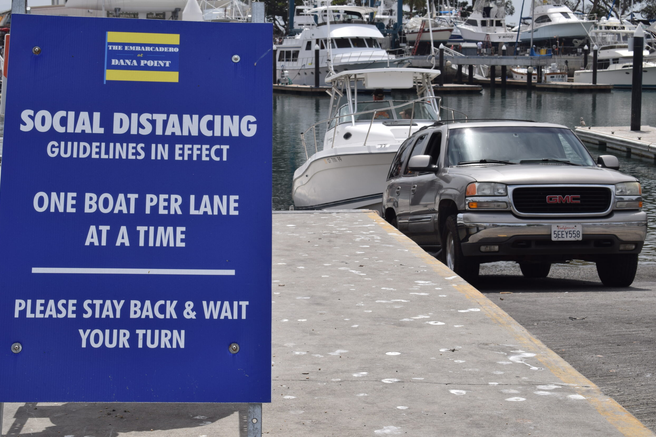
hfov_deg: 26.3
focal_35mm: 77
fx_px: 1403
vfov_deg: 17.7
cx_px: 320
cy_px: 216
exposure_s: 1/250
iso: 125
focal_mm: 50
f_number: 16
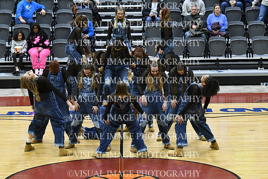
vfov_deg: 9.0
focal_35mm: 153
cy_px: 90
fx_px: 1139
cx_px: 134
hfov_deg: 13.4
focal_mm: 102
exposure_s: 1/250
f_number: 4
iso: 4000
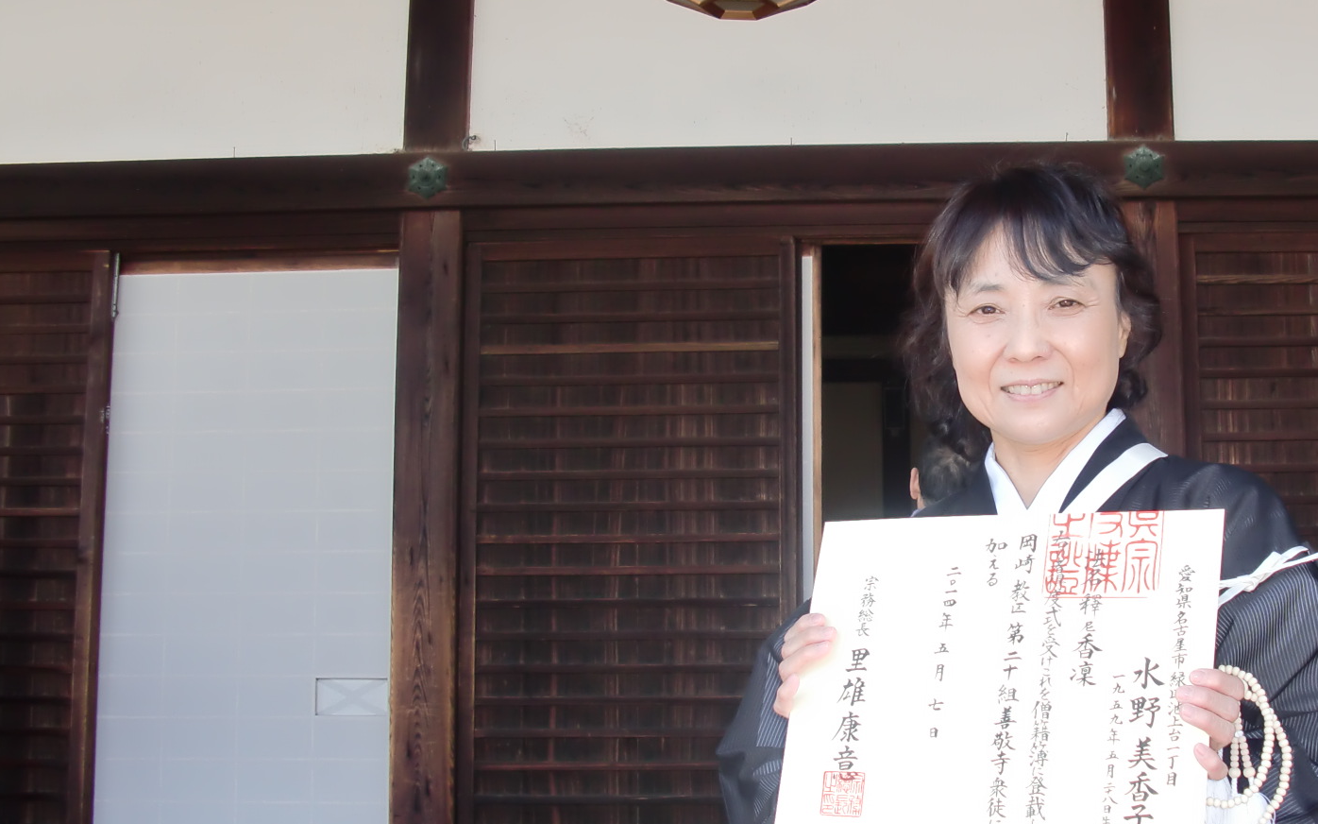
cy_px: 445
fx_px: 2011
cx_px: 957
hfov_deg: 35.6
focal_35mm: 56
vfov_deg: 23.1
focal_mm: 6.3
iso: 64
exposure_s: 1/200
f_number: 2.8
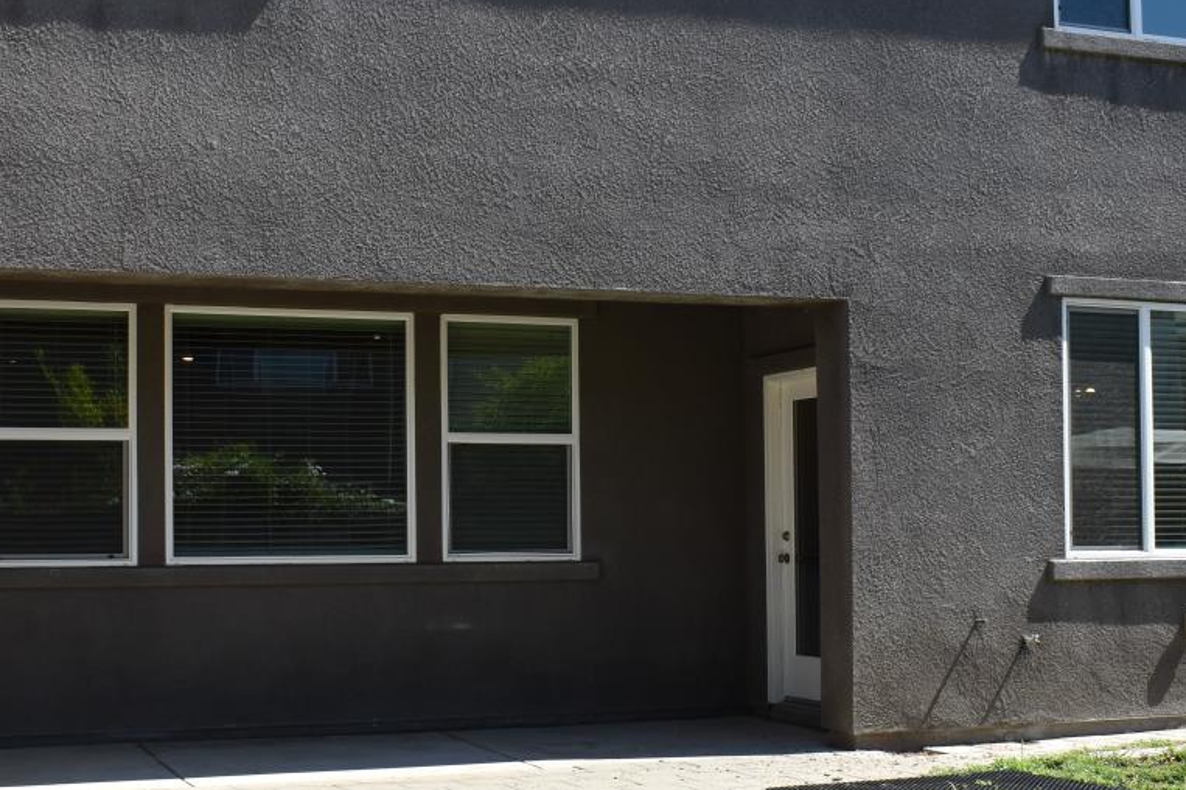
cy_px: 496
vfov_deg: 22.9
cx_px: 544
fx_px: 1943
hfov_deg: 33.9
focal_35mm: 59
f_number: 8
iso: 180
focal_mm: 20
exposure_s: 1/250
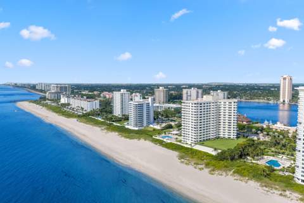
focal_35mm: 28
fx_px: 236
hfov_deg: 65.5
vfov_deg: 46.4
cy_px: 102
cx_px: 152
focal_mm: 14.45
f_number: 2.8
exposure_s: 1/500
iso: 100
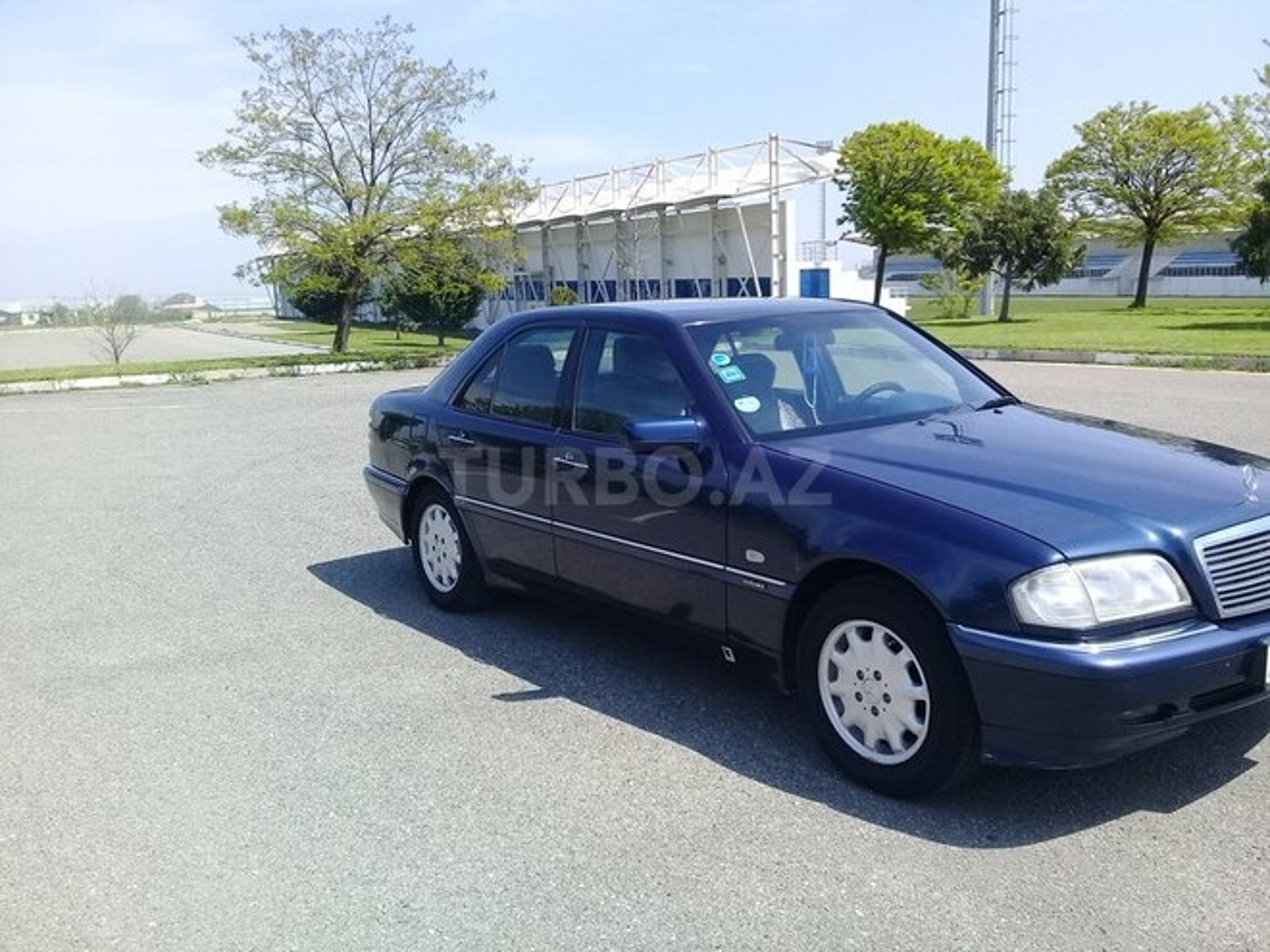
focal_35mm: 31
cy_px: 476
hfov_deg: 58.4
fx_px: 1137
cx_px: 635
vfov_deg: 45.4
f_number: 2.2
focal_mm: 3.3
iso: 50
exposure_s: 1/799
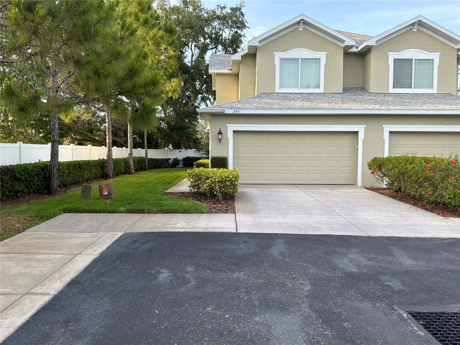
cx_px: 230
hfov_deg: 63.4
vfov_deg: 49.7
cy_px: 172
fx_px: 372
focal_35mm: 28
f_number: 1.8
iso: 32
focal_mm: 3
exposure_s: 1/419
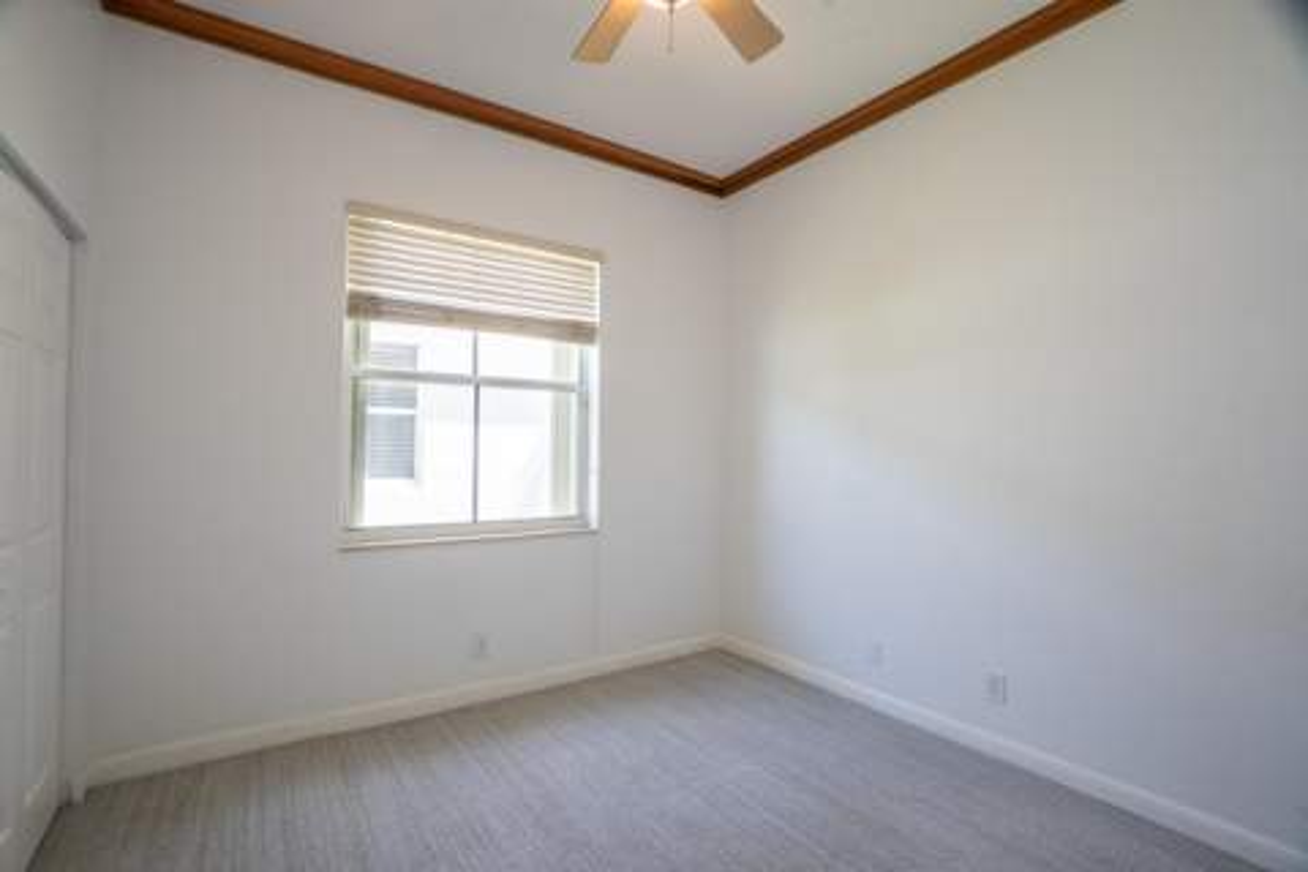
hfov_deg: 96.7
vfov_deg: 73.7
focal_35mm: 16
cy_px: 436
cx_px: 654
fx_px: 581
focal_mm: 16
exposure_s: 1/8
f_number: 8
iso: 100
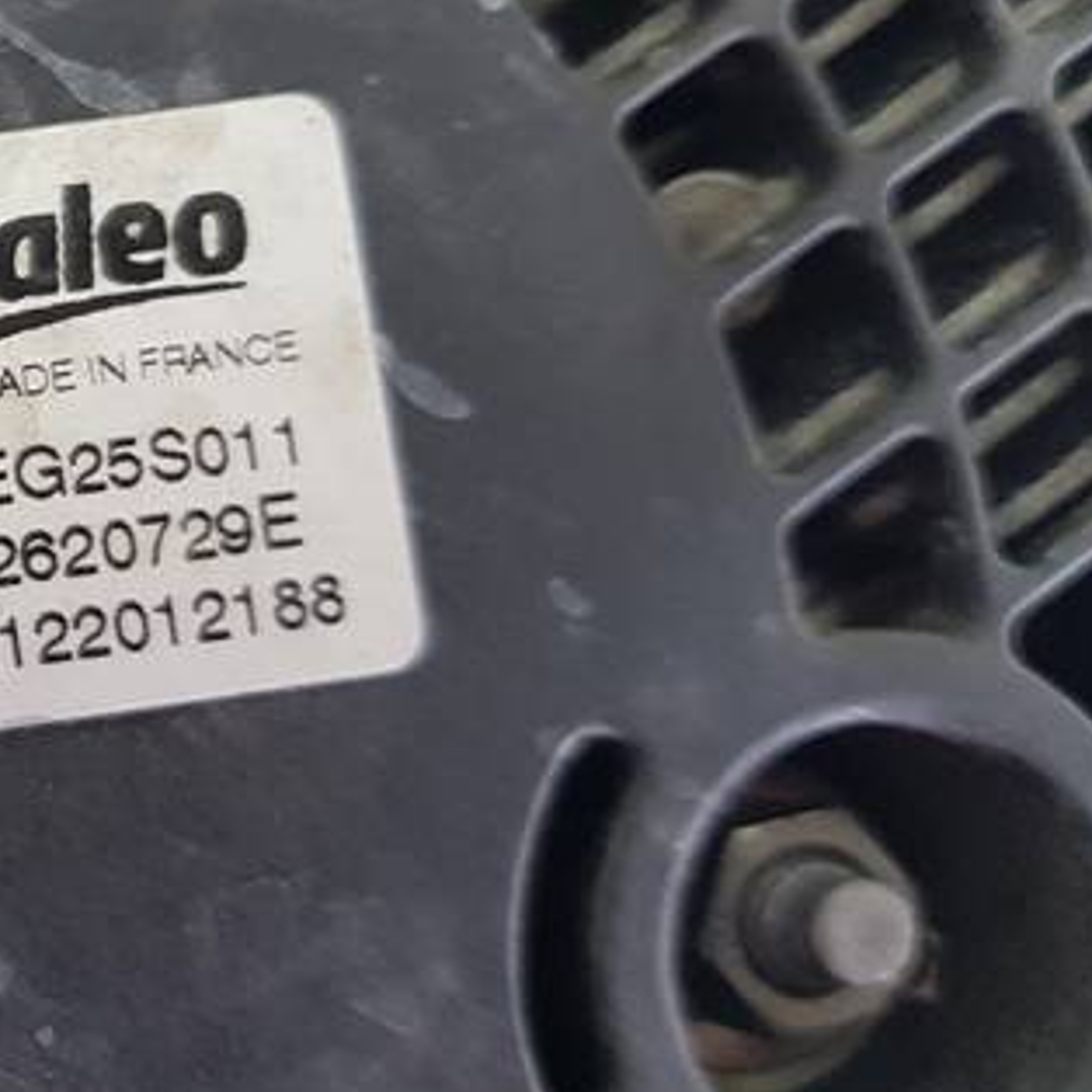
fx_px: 2677
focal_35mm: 75
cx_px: -671
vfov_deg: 23.1
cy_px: 525
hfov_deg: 19.3
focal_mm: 4.2
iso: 200
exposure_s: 1/100
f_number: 1.7
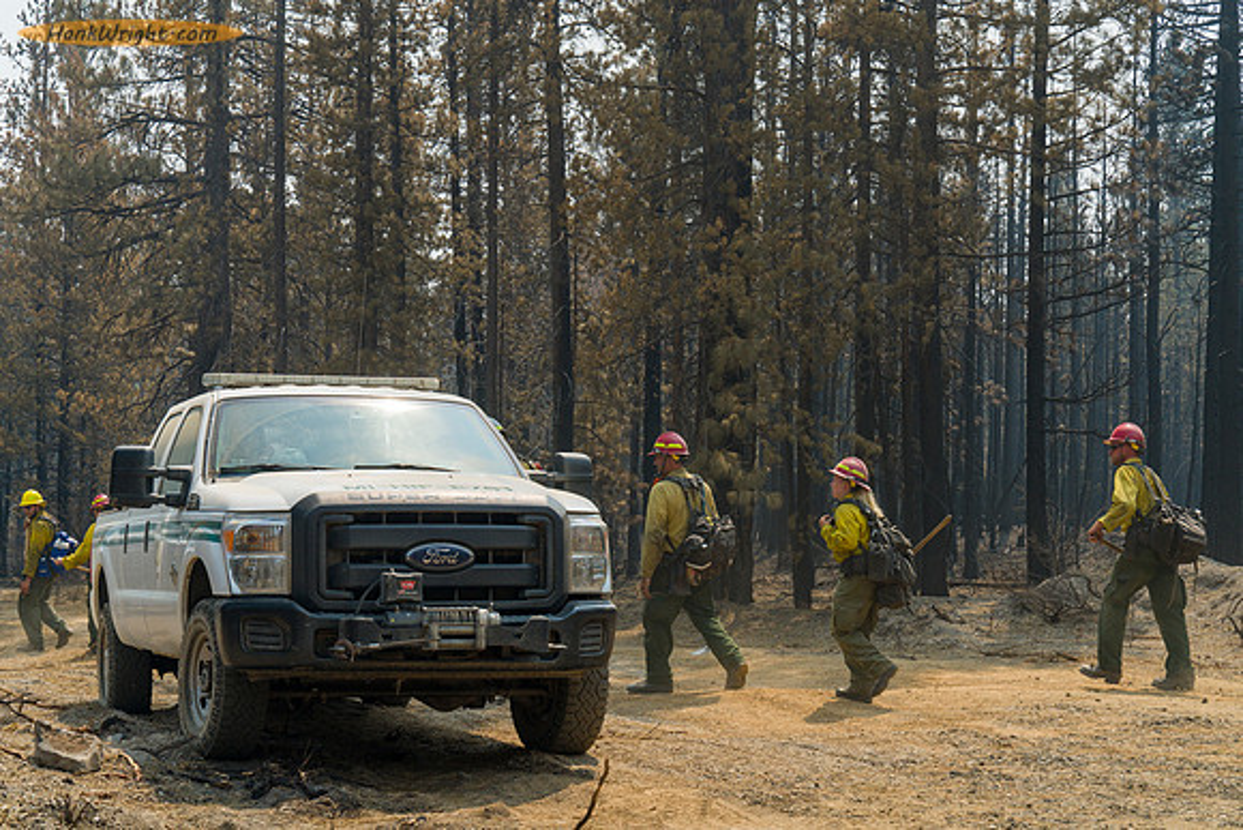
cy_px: 400
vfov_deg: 18.8
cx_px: 628
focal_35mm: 72
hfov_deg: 27.9
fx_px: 2503
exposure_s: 1/320
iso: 320
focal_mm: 70
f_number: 8
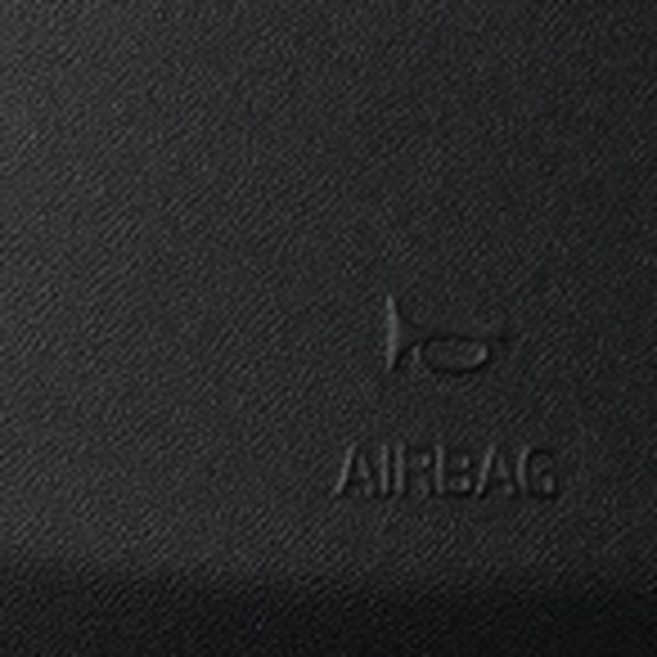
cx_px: 436
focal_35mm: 302
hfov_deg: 5.8
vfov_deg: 5.7
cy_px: -482
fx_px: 6485
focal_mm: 32
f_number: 4
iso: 2500
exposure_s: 1/40
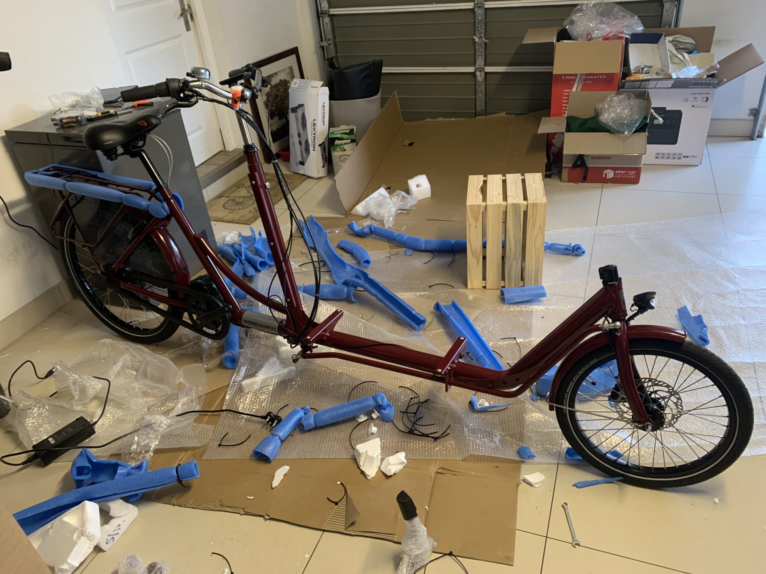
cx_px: 383
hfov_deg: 67.3
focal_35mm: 26
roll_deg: +5.1
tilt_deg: -31.9
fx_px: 575
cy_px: 287
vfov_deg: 53.1
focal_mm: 4.25
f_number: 1.8
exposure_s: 1/50
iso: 320
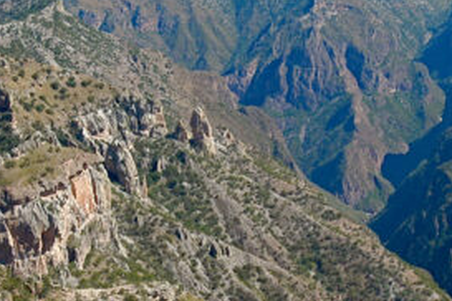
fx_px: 1481
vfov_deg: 11.6
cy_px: 194
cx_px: 296
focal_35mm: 118
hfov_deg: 17.3
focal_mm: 28
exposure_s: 1/250
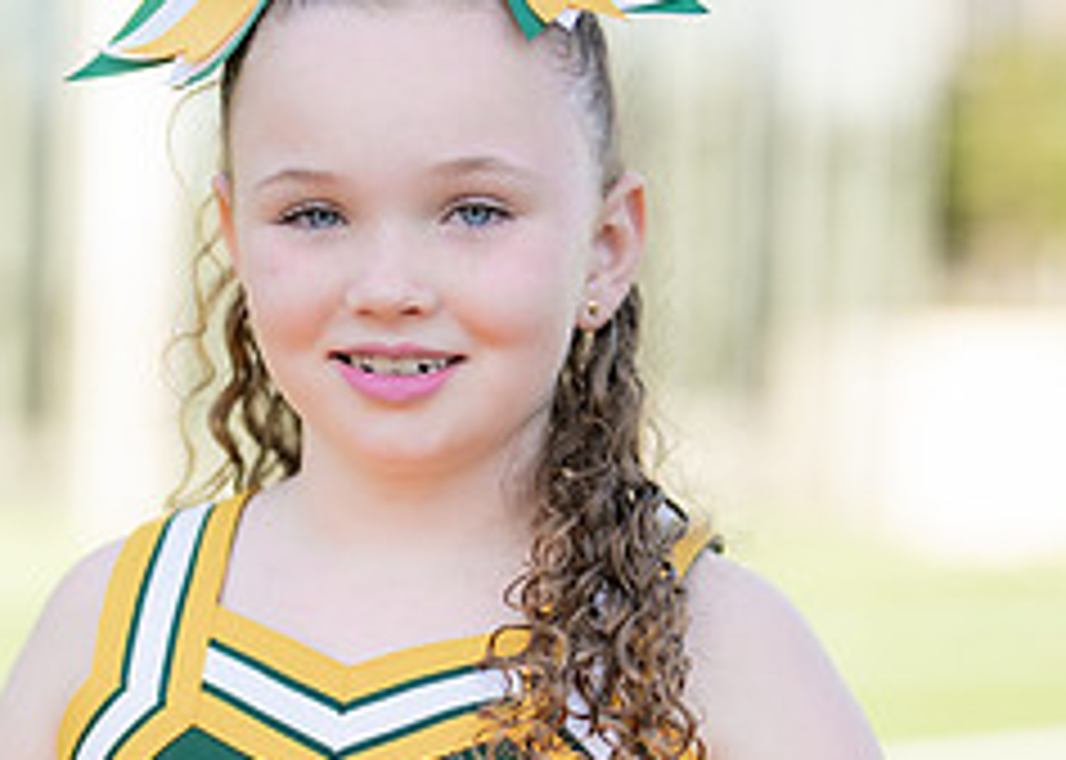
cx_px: 460
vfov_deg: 10.0
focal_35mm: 143
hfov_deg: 14.0
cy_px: 651
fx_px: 4327
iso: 100
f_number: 1.2
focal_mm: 50
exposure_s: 1/1600
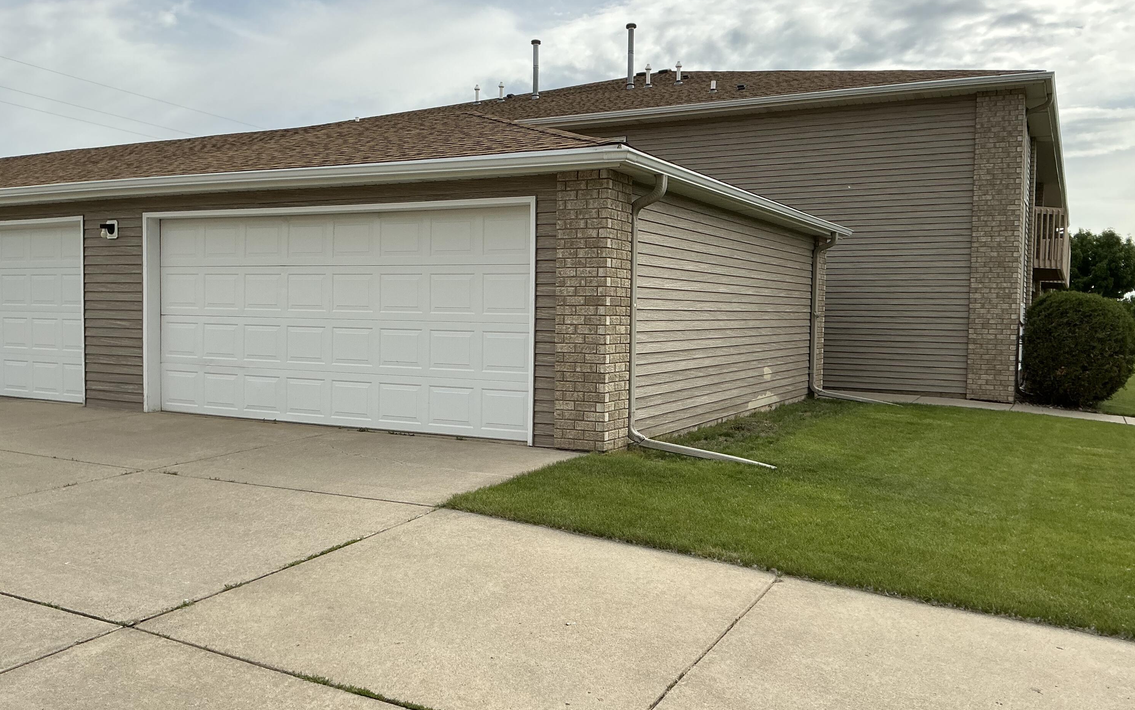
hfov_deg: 62.9
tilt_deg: -1.9
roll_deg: +0.6
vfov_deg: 41.8
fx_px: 928
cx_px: 572
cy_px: 357
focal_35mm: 30
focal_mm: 3
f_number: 1.8
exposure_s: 1/2141
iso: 25
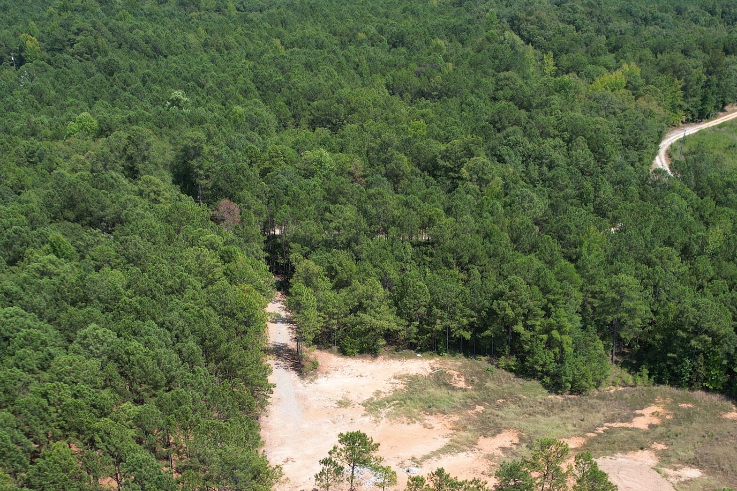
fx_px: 880
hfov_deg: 45.4
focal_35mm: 43
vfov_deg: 30.0
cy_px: 434
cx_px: 376
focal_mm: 8.38
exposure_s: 1/1500
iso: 110
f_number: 2.8
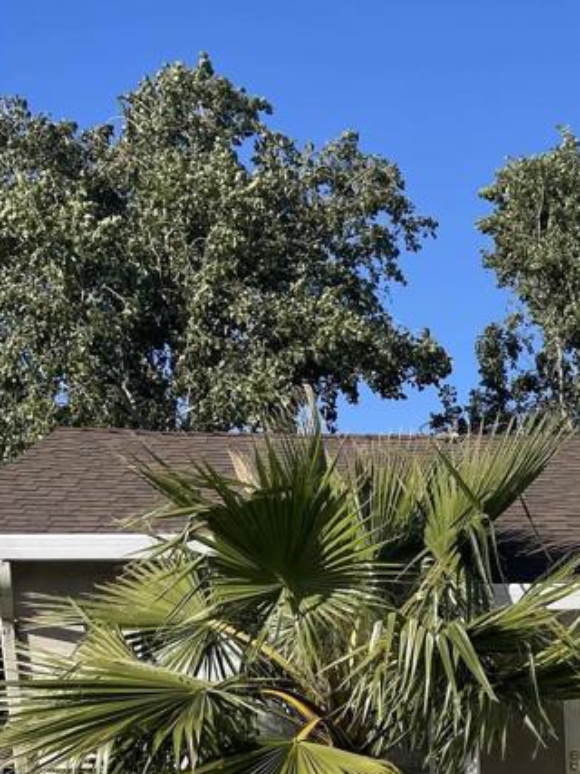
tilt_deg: -6.1
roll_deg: +0.9
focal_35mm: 60
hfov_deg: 22.5
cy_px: 805
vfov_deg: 29.7
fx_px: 1341
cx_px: 689
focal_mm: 5.1
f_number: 1.6
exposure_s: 1/4717
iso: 32
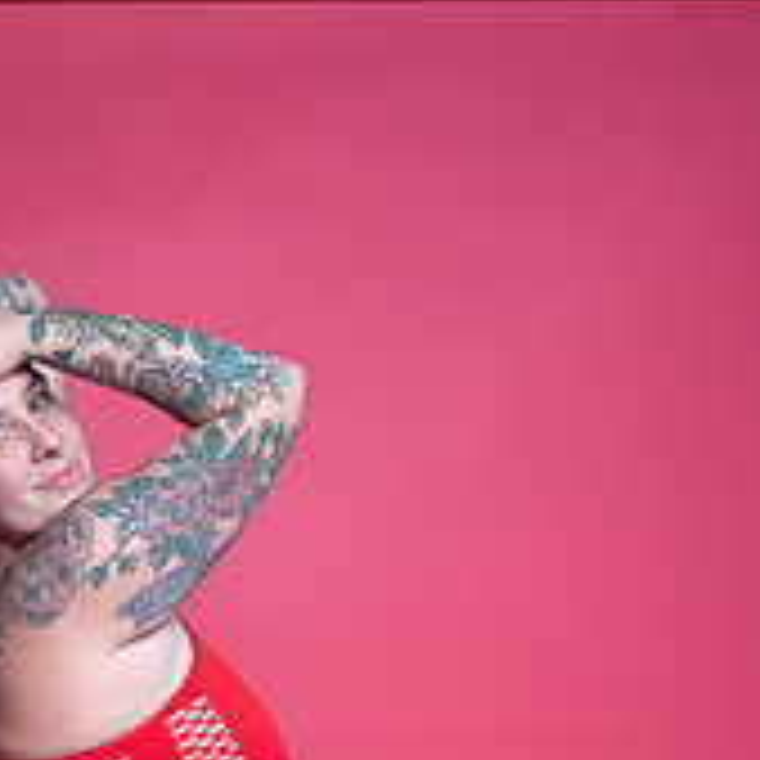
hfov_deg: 21.6
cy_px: 1003
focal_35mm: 79
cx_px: 126
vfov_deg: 20.0
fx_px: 1962
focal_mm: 35
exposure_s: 1/160
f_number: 11
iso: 250
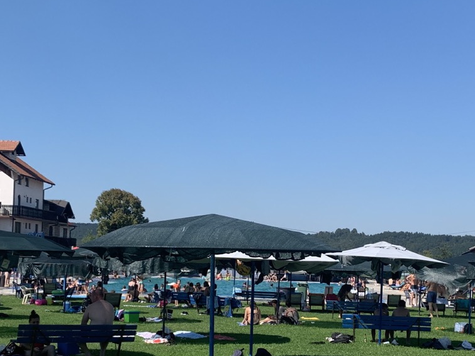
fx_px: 851
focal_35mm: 62
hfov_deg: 31.1
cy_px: 255
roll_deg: -2.2
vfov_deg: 23.5
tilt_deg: +0.8
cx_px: 294
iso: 25
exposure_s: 1/1992
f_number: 1.8
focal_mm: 4.25
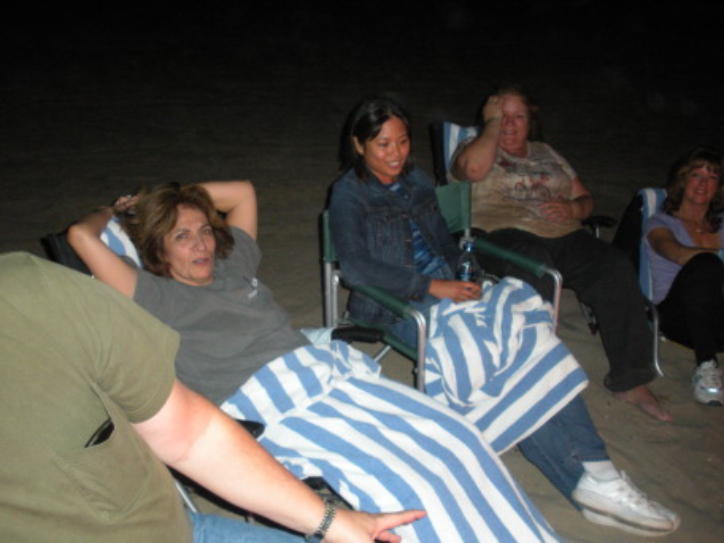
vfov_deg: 39.7
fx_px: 753
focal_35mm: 36
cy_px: 272
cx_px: 362
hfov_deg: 51.4
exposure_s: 1/60
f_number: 3.5
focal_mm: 6.3
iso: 301
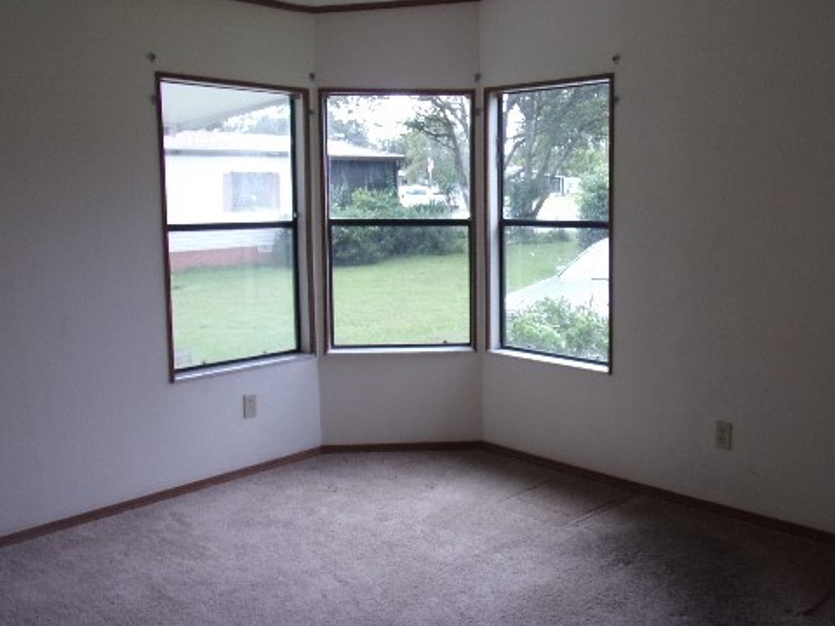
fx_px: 772
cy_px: 270
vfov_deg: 44.1
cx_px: 498
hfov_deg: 56.4
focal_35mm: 32
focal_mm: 4.3
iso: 92
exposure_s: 1/34
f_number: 3.3
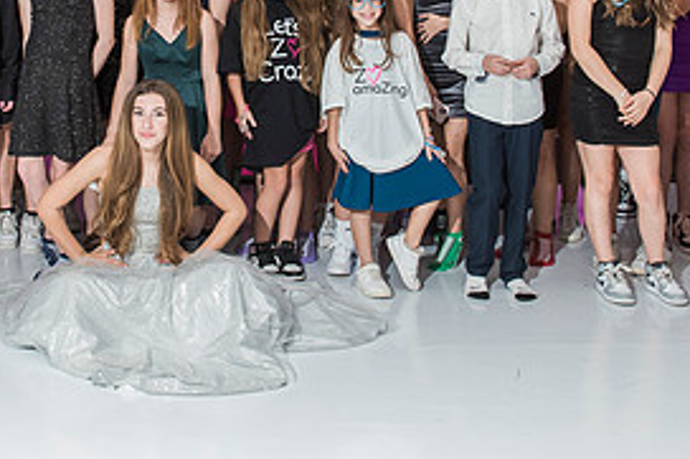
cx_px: 178
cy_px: -15
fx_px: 1188
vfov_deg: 21.0
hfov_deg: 31.8
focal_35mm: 62
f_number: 8
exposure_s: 1/100
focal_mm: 27
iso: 1600
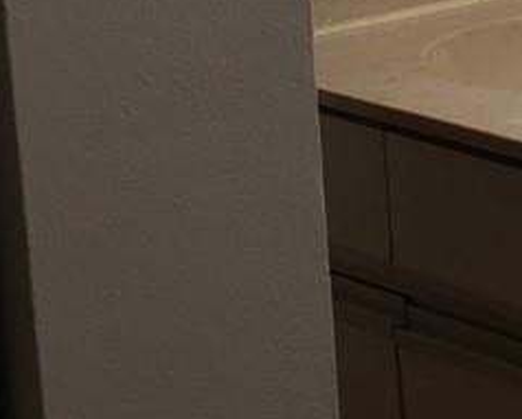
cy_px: -138
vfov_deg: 8.0
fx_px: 2939
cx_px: 1261
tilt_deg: -8.4
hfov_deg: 9.1
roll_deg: +1.7
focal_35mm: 190
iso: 32
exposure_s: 1/40
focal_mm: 4.15
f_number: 2.2
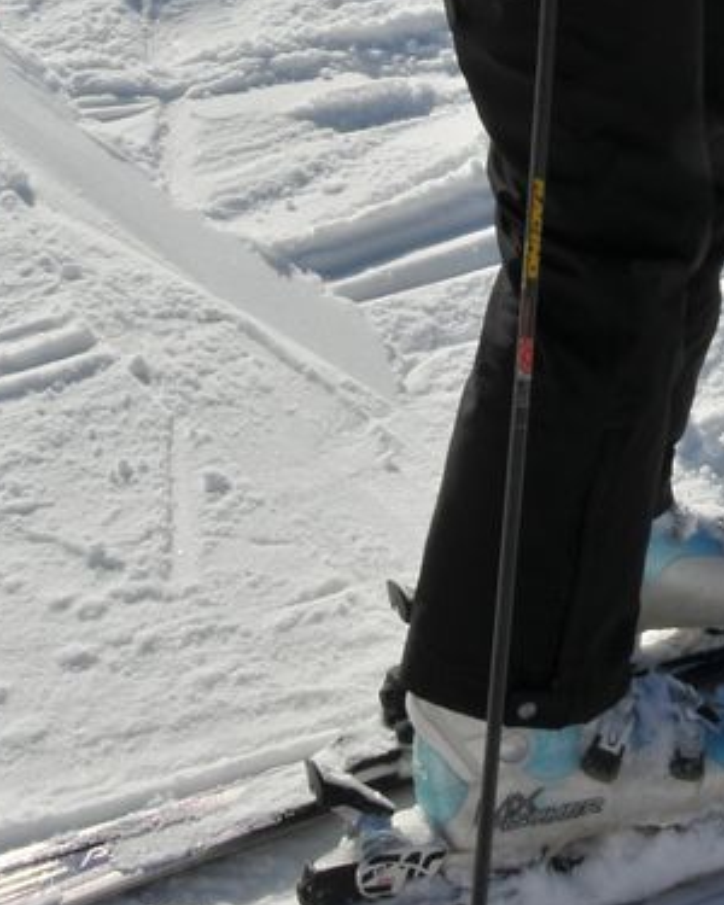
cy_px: -340
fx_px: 2652
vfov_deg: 17.8
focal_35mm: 99
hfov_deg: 15.3
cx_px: 735
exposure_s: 1/125
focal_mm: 22
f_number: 25
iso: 200
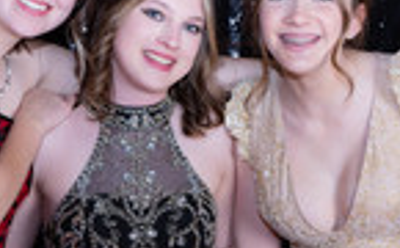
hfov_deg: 14.2
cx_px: 176
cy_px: 205
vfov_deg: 8.8
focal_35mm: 148
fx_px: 1610
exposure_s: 1/125
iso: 200
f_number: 4.5
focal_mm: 45
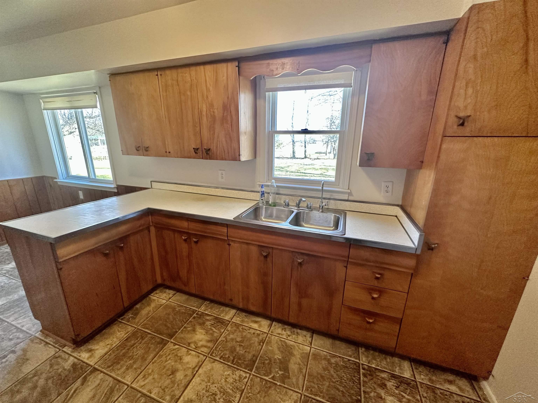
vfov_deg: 85.7
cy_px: 202
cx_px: 269
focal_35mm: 14
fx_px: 218
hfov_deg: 102.1
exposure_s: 1/120
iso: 250
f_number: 2.2
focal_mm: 2.22
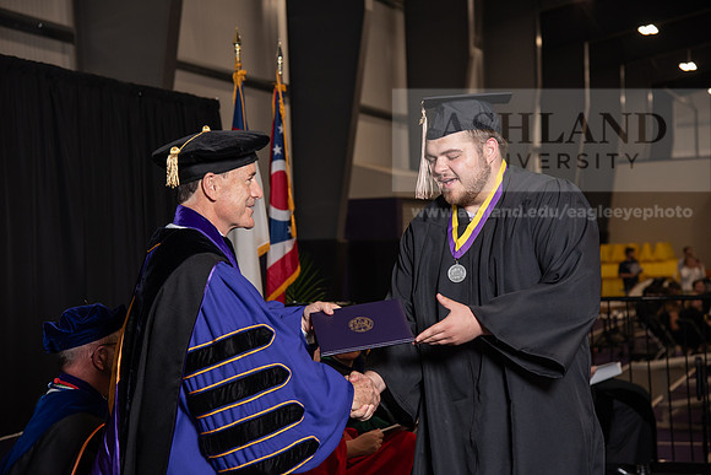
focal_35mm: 78
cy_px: 238
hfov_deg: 26.0
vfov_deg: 17.5
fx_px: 1541
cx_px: 356
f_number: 5
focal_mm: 78
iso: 1000
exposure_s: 1/200
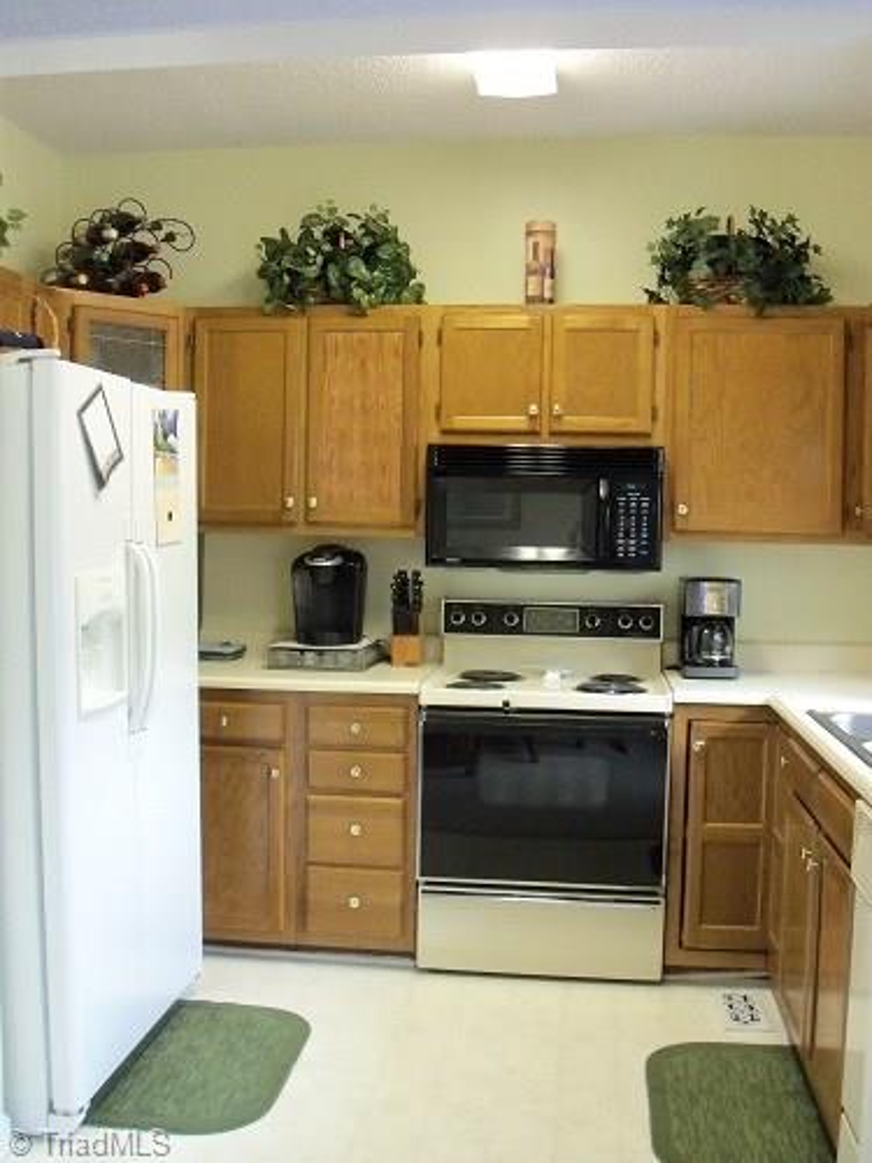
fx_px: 1142
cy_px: 582
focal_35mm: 34
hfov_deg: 41.8
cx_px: 436
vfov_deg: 54.0
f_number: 2.9
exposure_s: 1/30
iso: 320
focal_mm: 5.7
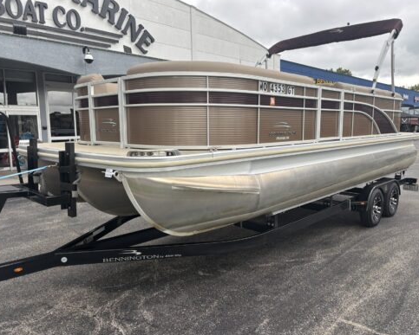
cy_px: 166
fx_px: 347
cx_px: 223
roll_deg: +1.3
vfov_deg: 51.6
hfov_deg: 62.1
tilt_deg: -5.4
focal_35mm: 28
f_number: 1.6
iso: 50
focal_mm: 5.96
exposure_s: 1/662
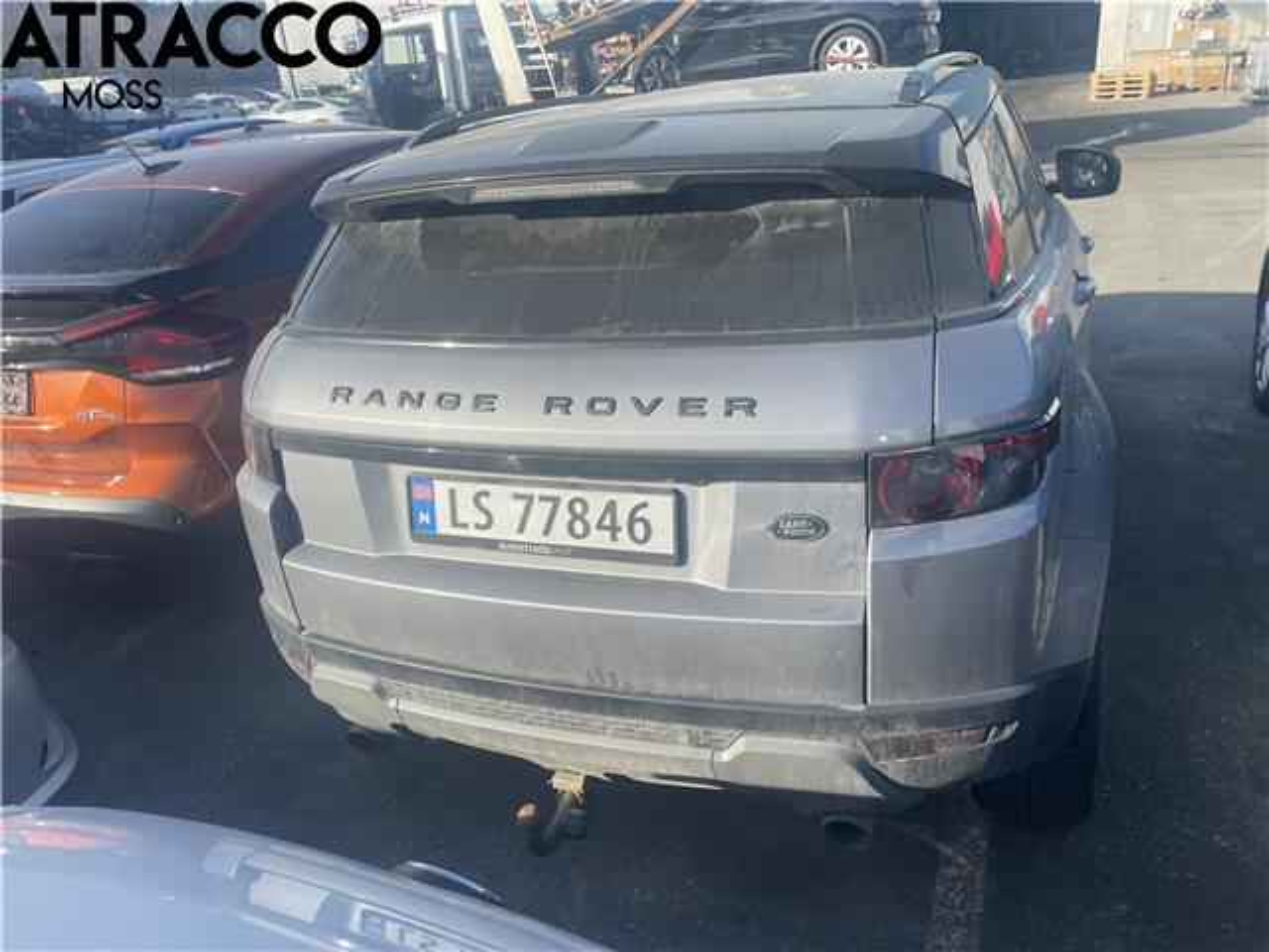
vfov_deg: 53.1
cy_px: 476
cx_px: 634
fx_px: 953
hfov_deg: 67.3
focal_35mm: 26
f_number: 1.6
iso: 32
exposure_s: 1/1553
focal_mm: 4.2
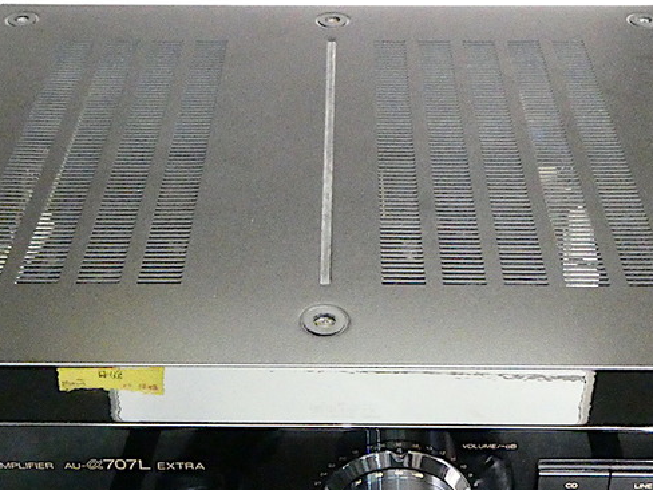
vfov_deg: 24.0
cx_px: 317
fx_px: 1151
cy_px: 295
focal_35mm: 61
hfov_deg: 31.7
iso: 1600
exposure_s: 1/10
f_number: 6.3
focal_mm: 5.4
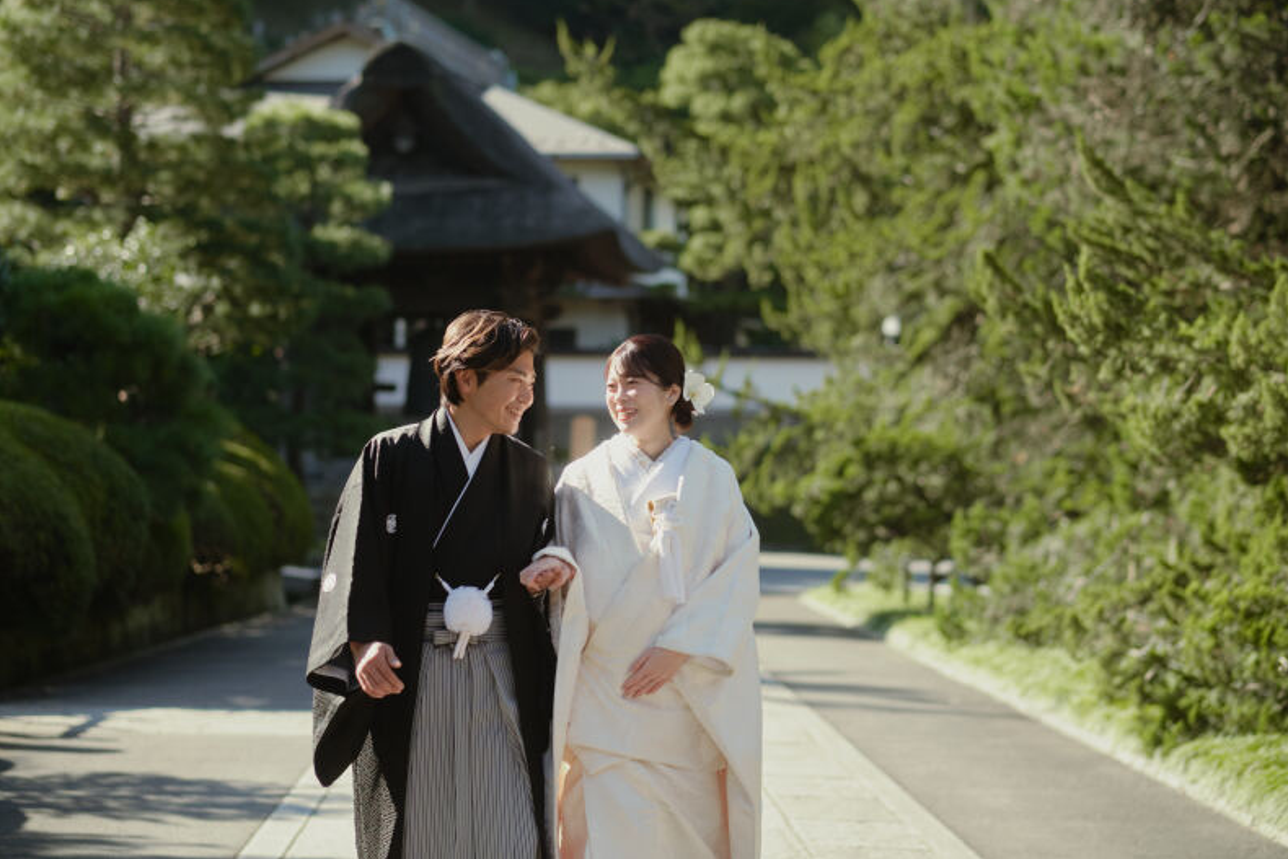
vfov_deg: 16.1
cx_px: 637
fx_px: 3041
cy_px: 426
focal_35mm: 85
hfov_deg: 23.9
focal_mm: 56
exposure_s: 1/2500
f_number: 2
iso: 320
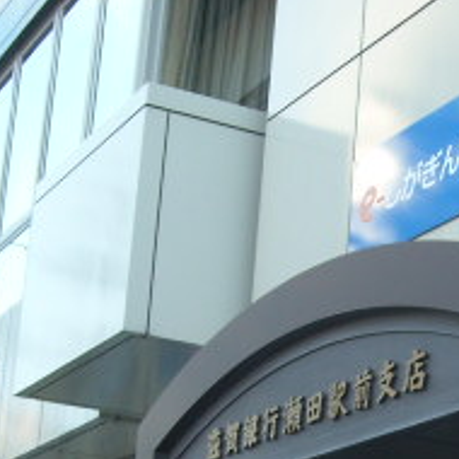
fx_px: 1560
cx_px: 355
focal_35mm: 104
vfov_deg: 16.4
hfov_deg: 16.6
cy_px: 454
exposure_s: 1/154
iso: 64
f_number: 2.8
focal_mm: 5.7
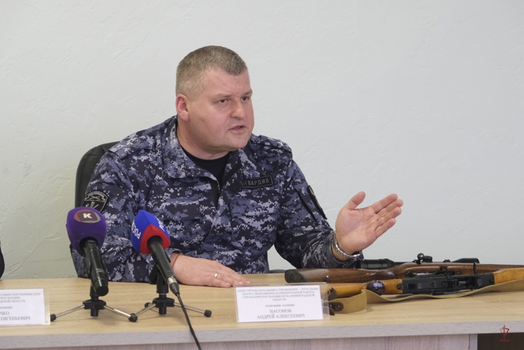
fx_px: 1747
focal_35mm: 120
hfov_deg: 17.1
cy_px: 175
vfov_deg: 11.4
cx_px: 262
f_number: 4
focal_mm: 80
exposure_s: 1/70.4
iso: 1600
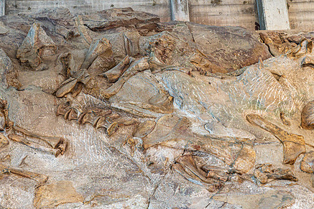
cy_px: 106
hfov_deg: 21.8
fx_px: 811
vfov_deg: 14.7
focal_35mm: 93
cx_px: 108
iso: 1600
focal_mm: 70
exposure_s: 1/160
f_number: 4
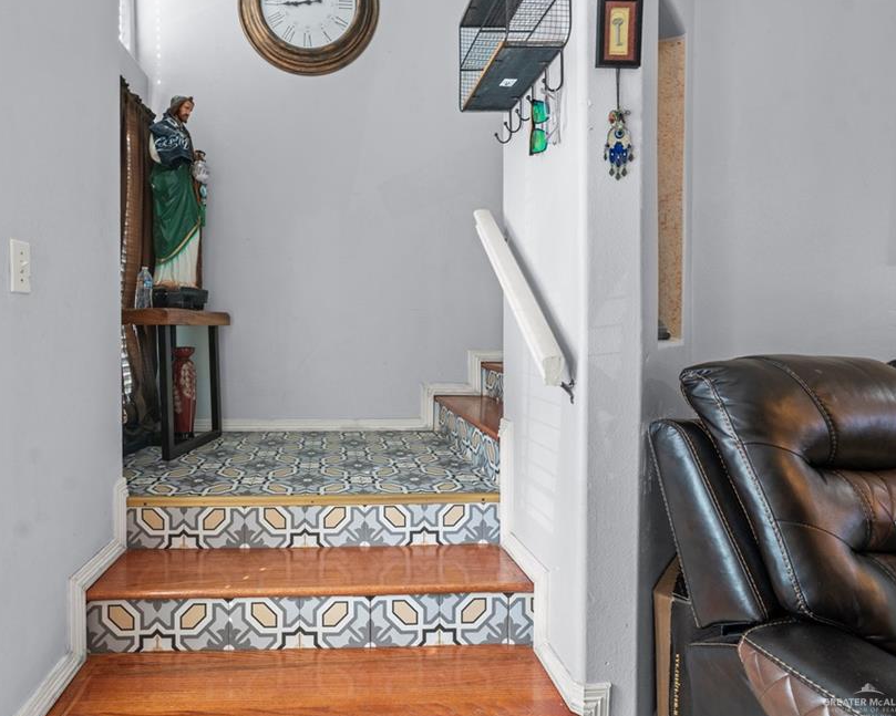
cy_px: 349
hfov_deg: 82.2
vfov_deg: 70.8
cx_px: 357
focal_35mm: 19
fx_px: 504
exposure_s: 1/2.5
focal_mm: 16
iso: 500
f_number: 6.3
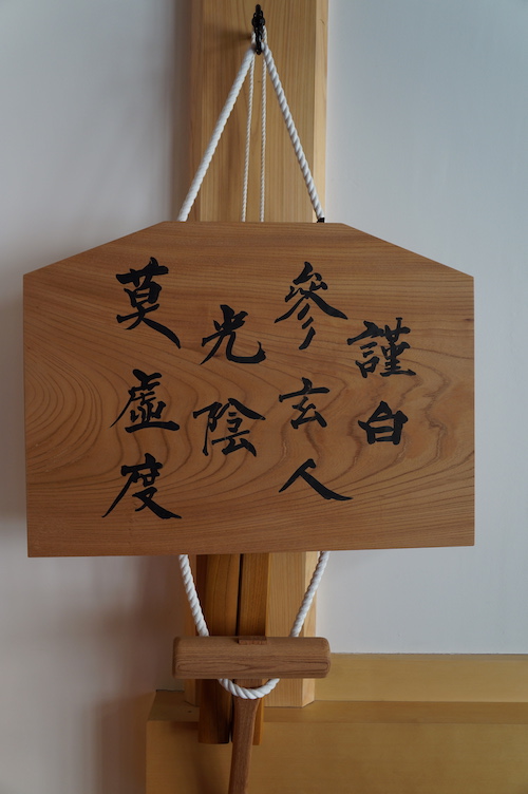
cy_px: 397
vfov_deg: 59.5
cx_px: 264
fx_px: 694
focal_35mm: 32
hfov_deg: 41.6
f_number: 5
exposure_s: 1/100
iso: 200
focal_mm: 21
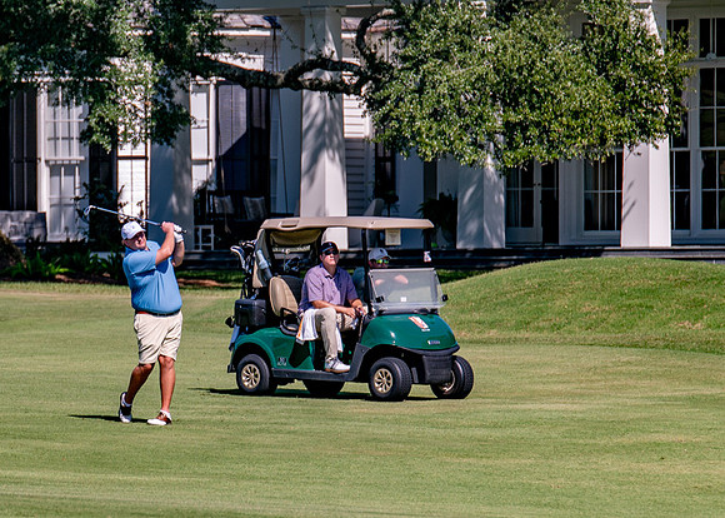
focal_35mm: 422
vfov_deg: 3.4
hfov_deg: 4.8
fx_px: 8682
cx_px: 219
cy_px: 312
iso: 100
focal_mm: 200
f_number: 4
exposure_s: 1/1000
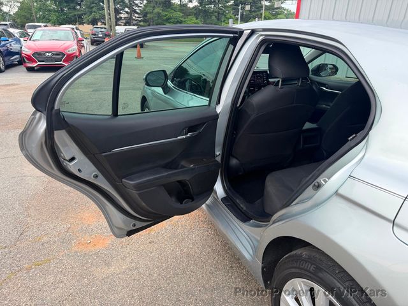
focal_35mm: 24
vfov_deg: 56.8
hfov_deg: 71.6
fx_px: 283
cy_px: 153
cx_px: 204
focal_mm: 6.76
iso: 100
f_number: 1.78
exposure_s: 1/467
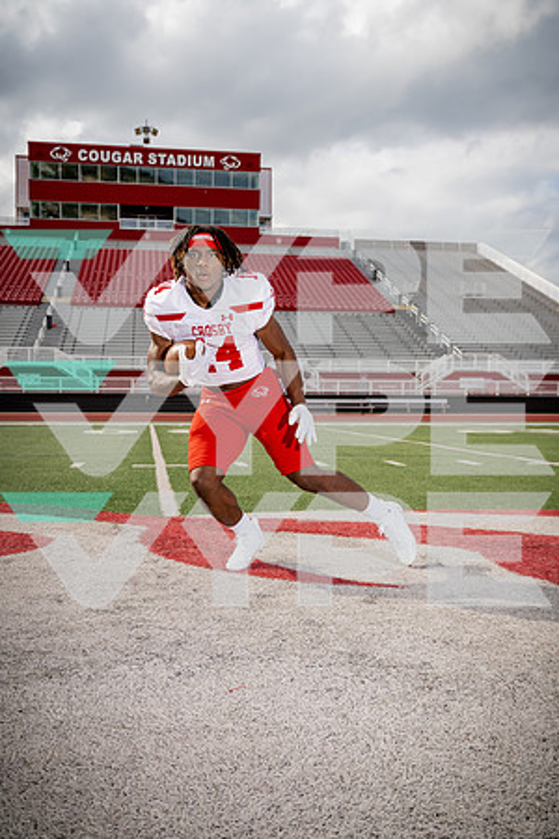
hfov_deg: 36.9
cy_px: 420
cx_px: 280
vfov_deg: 53.1
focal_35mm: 36
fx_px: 838
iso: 200
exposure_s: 1/1000
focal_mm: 36
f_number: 4.5
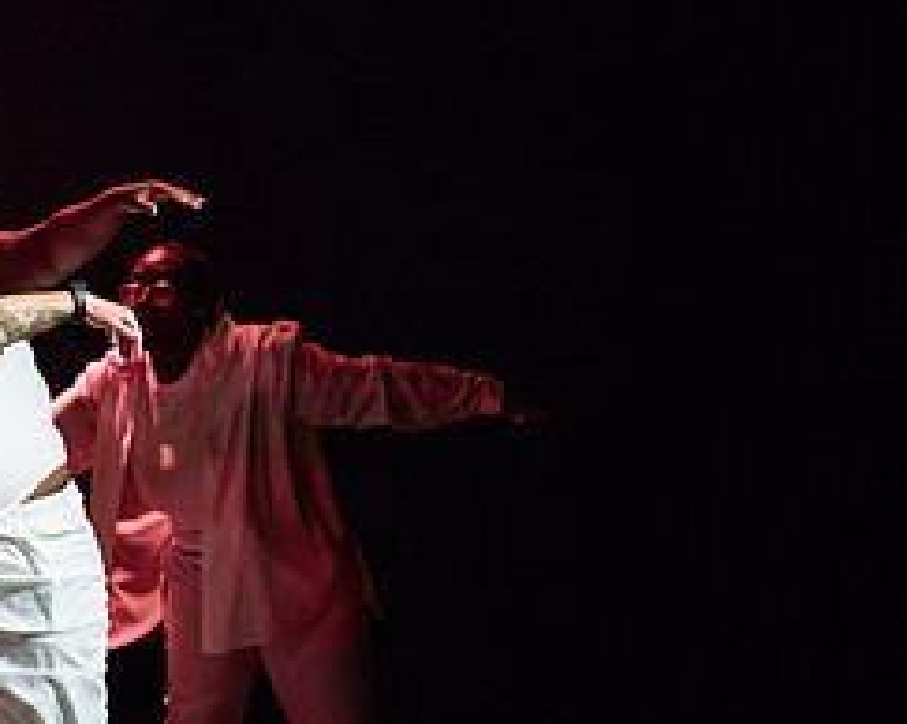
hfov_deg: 6.5
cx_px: -138
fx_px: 7886
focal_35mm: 294
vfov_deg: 5.3
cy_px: 520
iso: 1600
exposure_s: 1/250
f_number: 2.8
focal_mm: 122
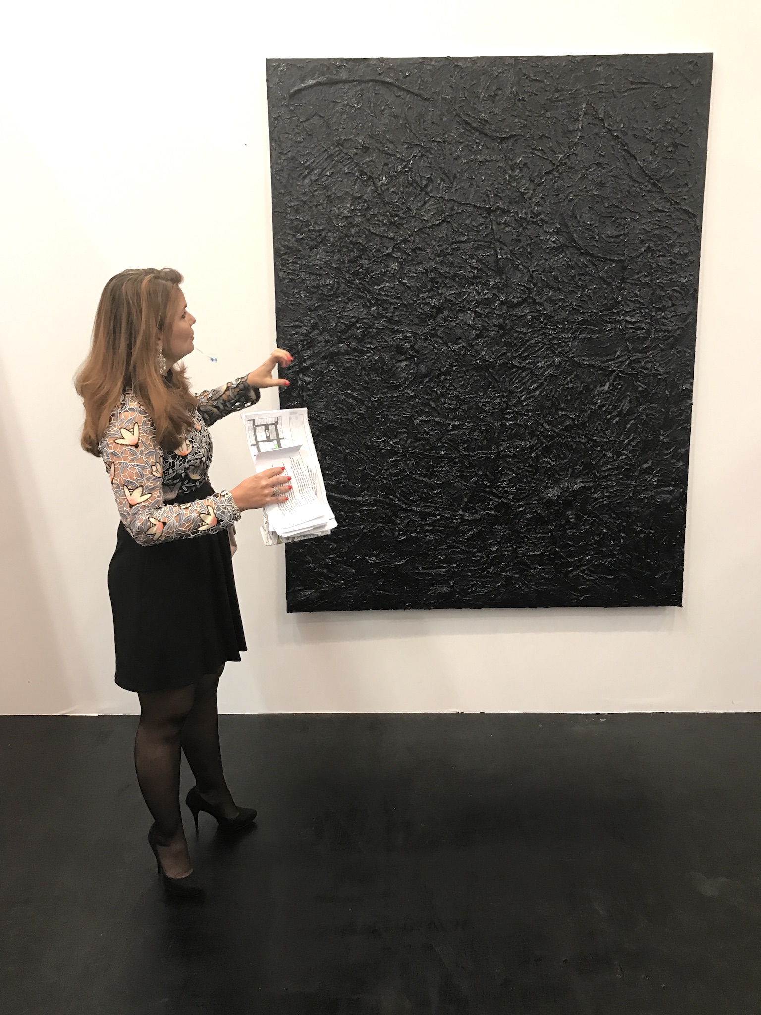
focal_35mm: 28
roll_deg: +0.7
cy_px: 508
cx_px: 380
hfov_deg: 49.7
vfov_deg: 63.4
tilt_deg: -9.8
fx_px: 821
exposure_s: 1/17
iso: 40
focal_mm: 3.99
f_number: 1.8
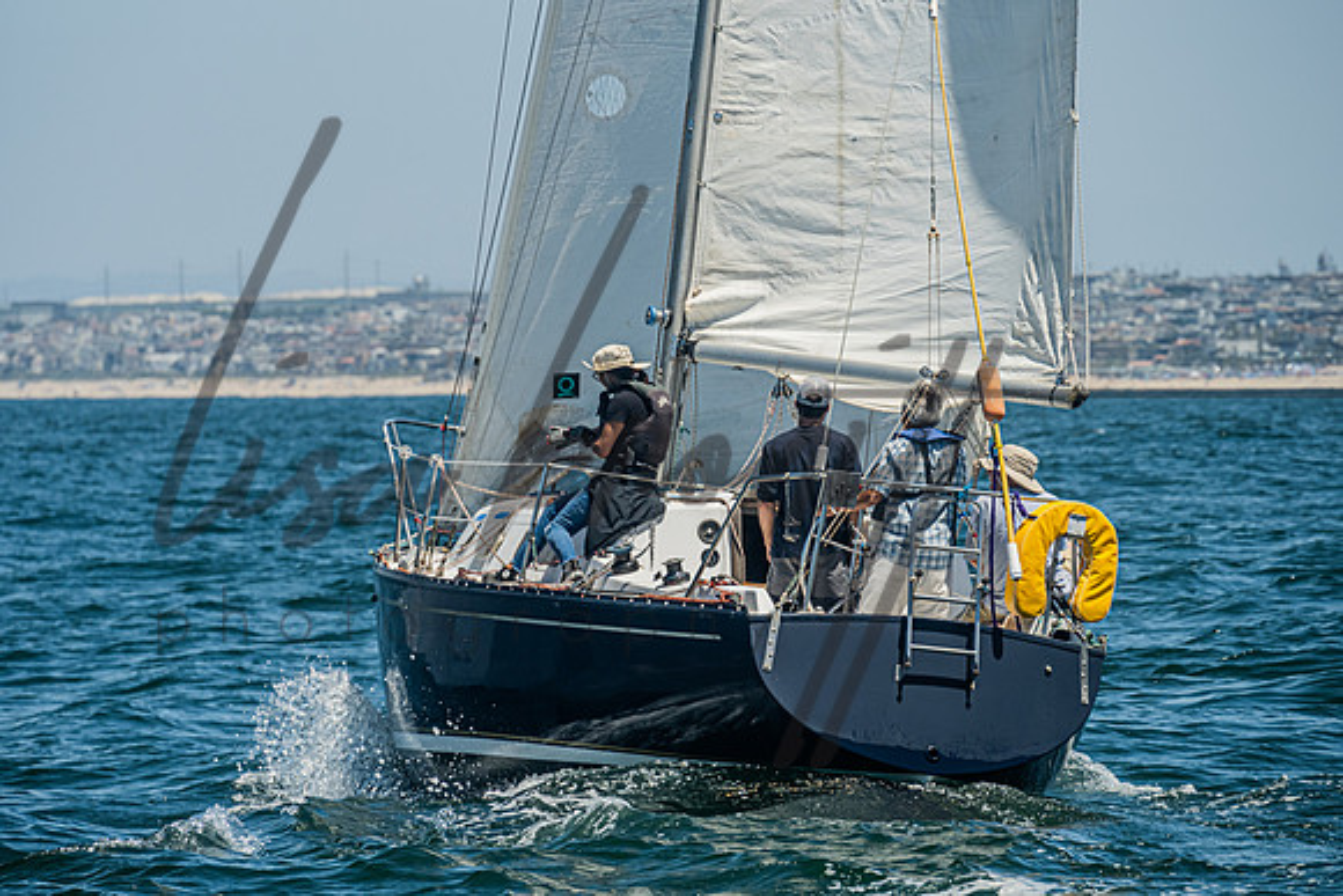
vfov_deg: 5.1
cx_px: 591
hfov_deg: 7.6
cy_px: 388
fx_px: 10121
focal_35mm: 271
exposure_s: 1/800
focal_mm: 200
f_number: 6.3
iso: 320
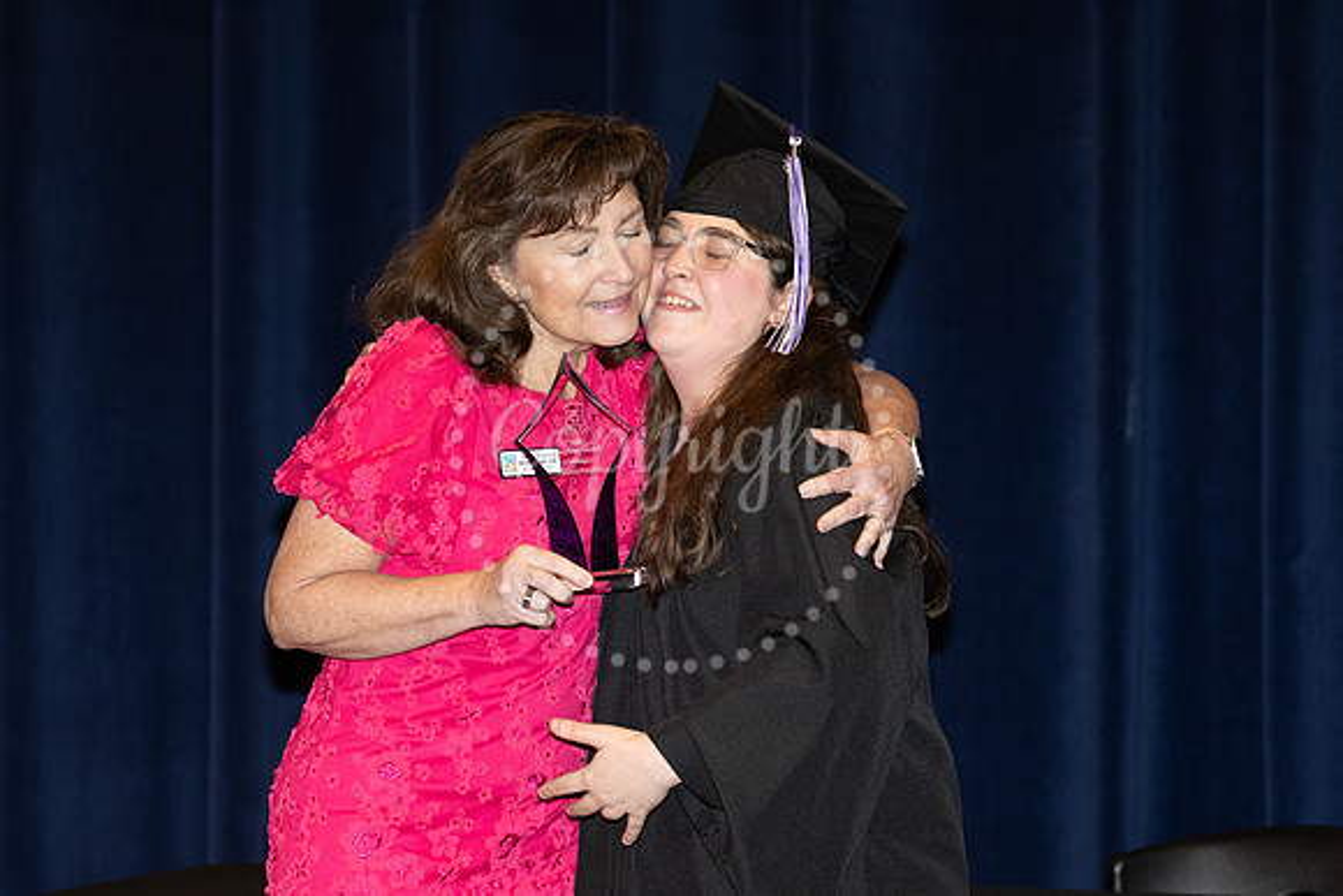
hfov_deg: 10.3
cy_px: 539
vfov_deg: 6.9
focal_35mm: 199
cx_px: 716
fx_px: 7434
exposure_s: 1/160
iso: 1000
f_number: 5.6
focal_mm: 165
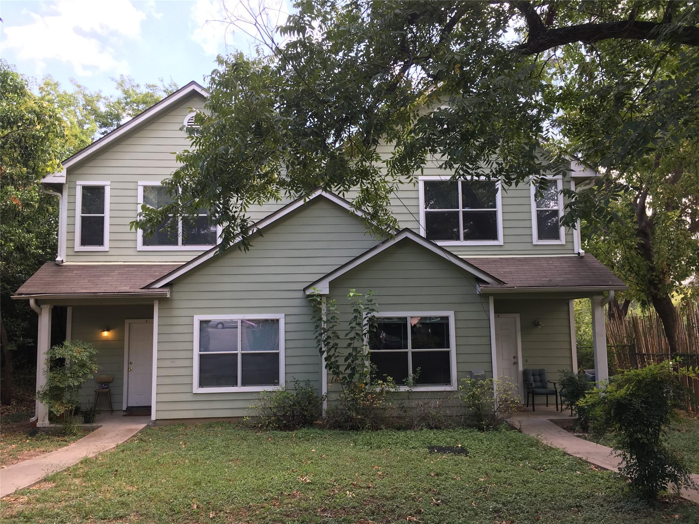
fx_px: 586
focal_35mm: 29
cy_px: 262
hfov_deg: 61.7
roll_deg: +0.5
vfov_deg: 48.2
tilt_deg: +10.7
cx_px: 350
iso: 25
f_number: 2.2
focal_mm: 4.15
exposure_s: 1/124
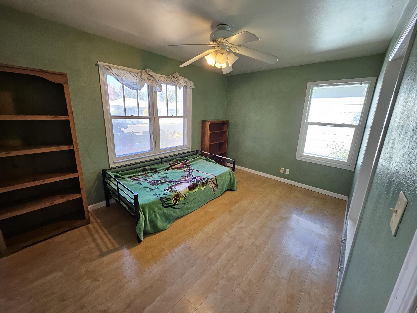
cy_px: 156
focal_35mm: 13
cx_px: 208
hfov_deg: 106.2
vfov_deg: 89.9
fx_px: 157
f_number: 2.2
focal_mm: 1.74
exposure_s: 1/60
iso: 100
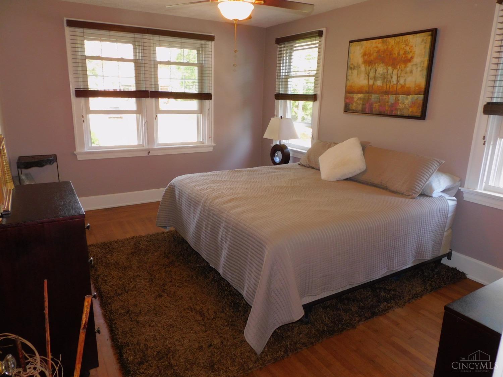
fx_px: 349
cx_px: 252
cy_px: 188
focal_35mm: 24
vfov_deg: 56.8
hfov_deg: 71.6
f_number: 3.3
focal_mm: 4.3
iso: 200
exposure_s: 1/30
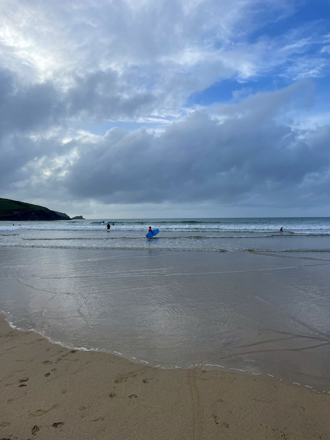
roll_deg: +1.0
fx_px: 330
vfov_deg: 67.3
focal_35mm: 26
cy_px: 220
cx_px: 165
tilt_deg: +0.4
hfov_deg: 53.1
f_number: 1.6
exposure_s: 1/2304
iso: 32
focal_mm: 4.2
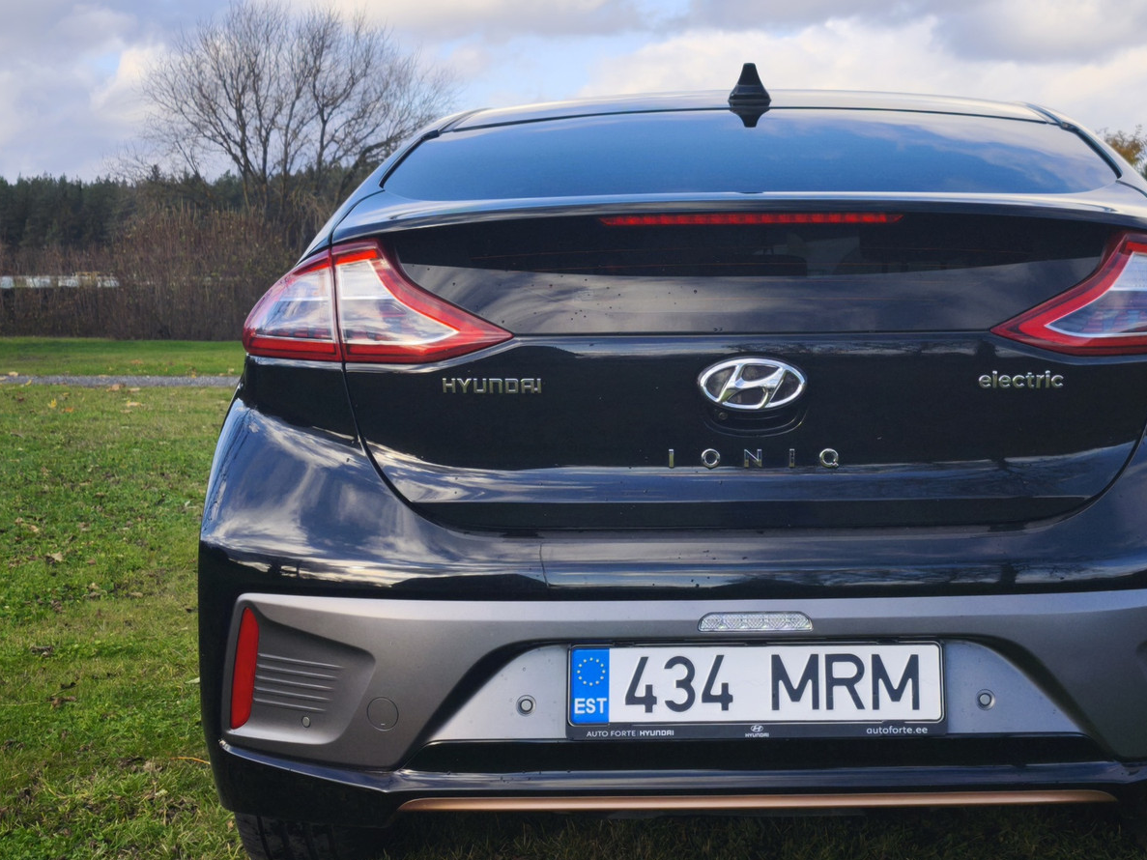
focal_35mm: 62
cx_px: 760
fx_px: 2054
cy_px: 417
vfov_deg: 23.6
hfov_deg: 31.0
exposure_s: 1/916
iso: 50
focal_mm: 6.57
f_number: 1.6
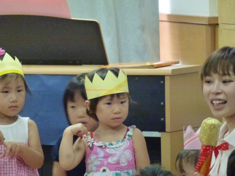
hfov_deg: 5.2
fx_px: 2607
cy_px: 88
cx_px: 118
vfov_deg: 3.9
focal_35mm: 384
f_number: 5.9
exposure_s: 1/30
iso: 1600
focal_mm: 68.8
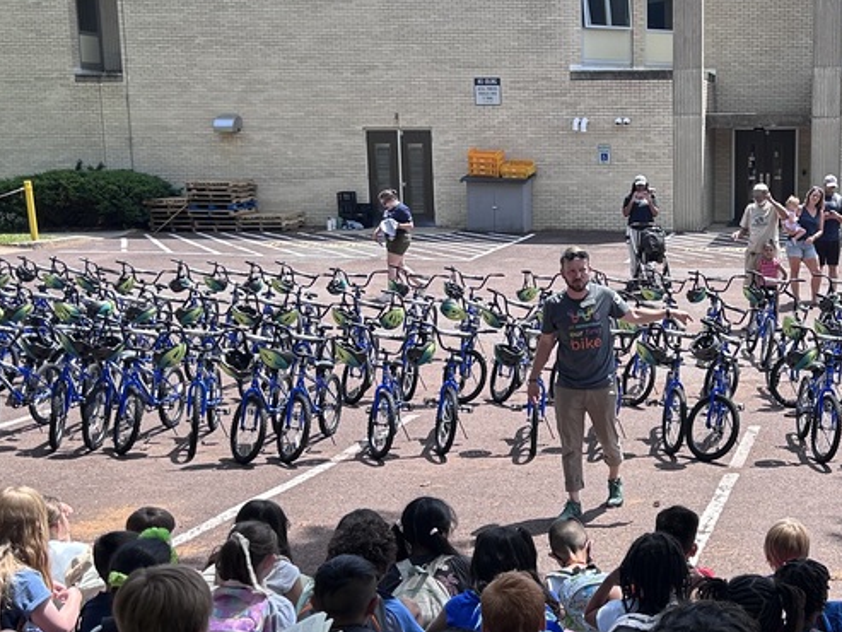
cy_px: 364
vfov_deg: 27.0
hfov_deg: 34.5
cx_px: 670
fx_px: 1314
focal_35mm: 54
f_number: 1.5
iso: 50
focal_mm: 5.7
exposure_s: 1/1344
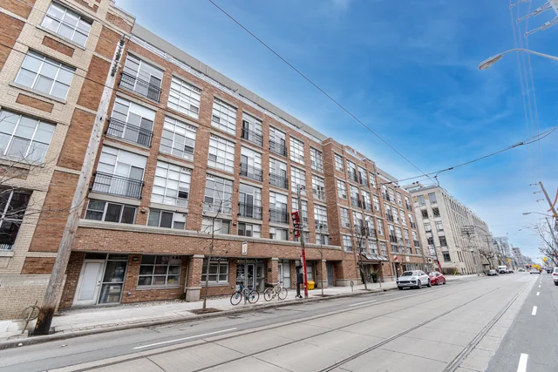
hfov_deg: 100.4
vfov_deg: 77.4
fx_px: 233
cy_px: 186
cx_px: 279
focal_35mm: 15
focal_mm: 10
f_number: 7.1
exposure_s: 1/100
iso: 80
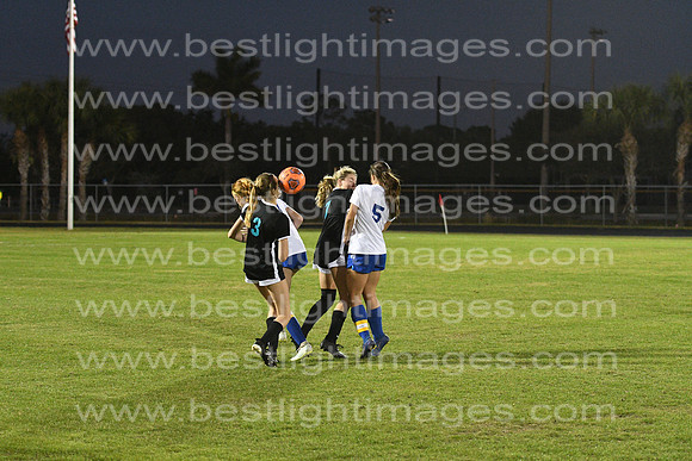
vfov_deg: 13.0
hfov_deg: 19.5
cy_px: 230
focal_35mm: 105
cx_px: 346
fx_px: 2019
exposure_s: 1/800
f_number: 2.8
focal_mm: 70
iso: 5600
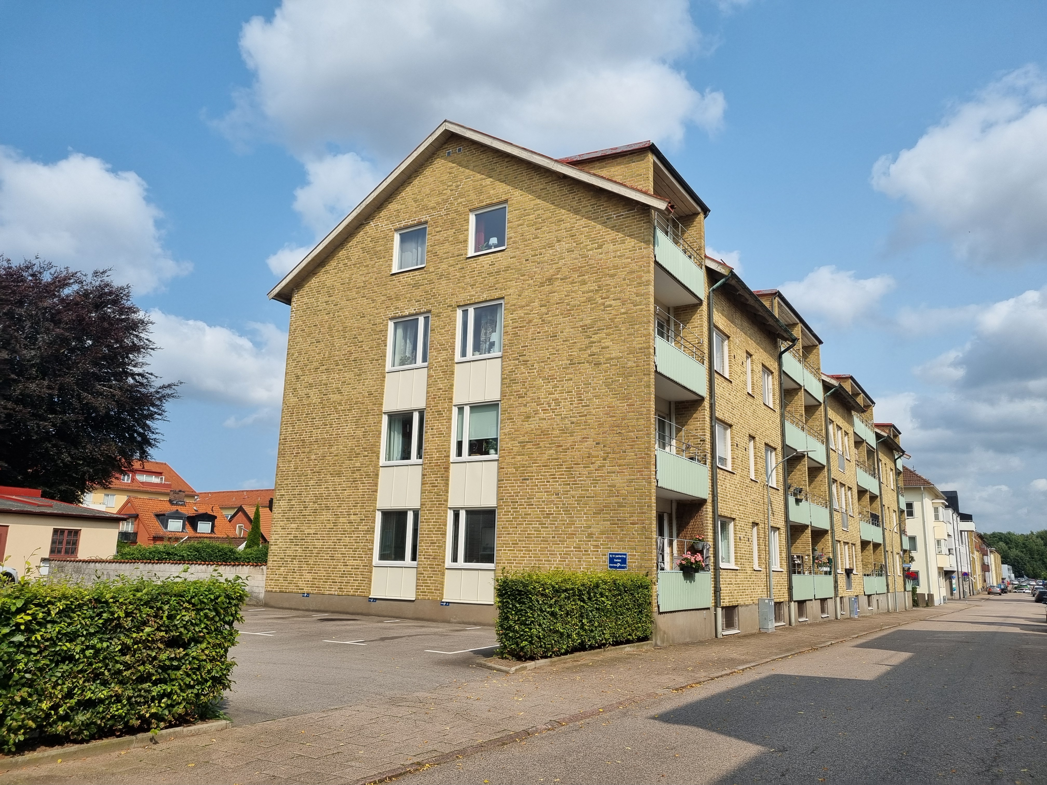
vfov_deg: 53.1
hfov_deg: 67.3
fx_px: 786
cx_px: 524
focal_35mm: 26
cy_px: 392
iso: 50
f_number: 1.8
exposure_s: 1/3576
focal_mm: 5.4
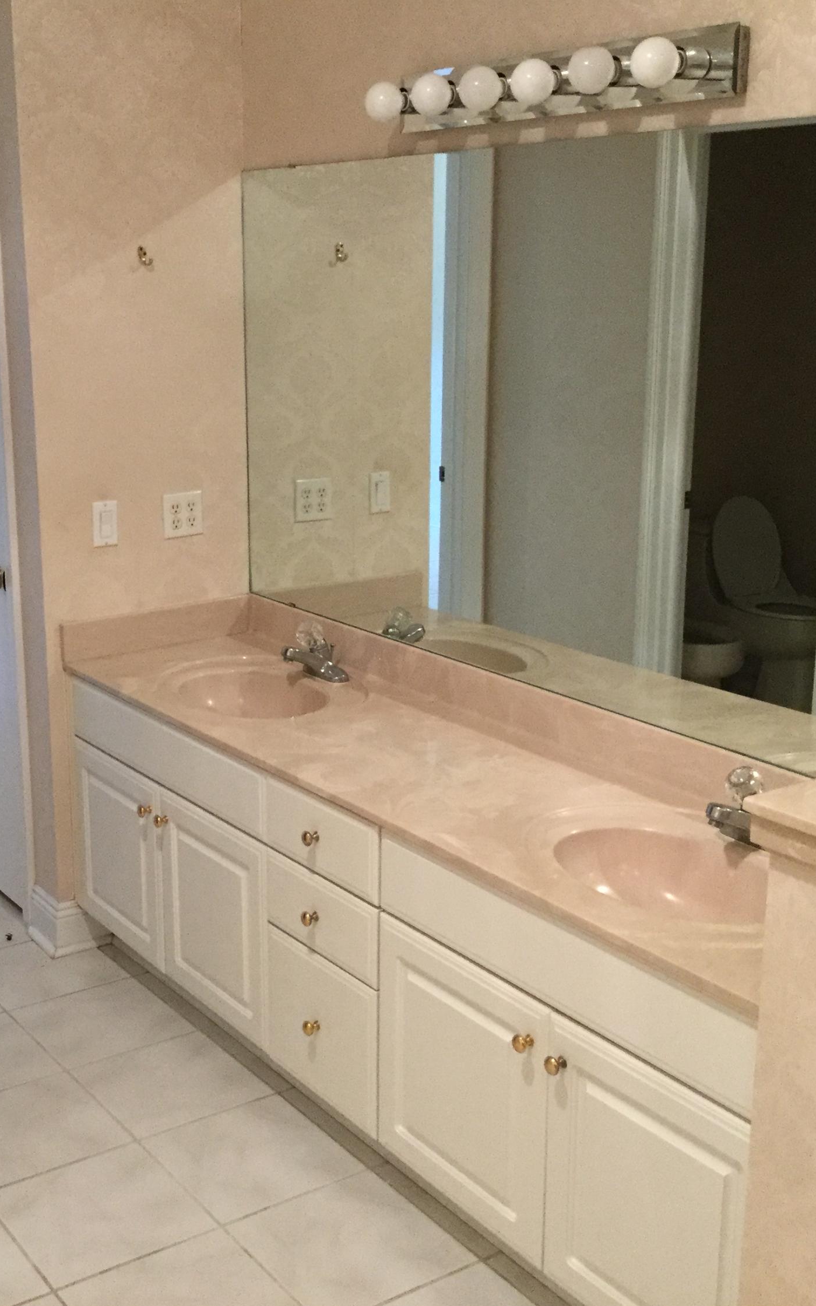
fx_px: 1566
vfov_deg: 45.3
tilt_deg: -13.3
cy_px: 655
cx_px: 263
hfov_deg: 29.0
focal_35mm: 44
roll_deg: -0.1
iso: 160
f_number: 2.4
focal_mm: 3.3
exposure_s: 1/30
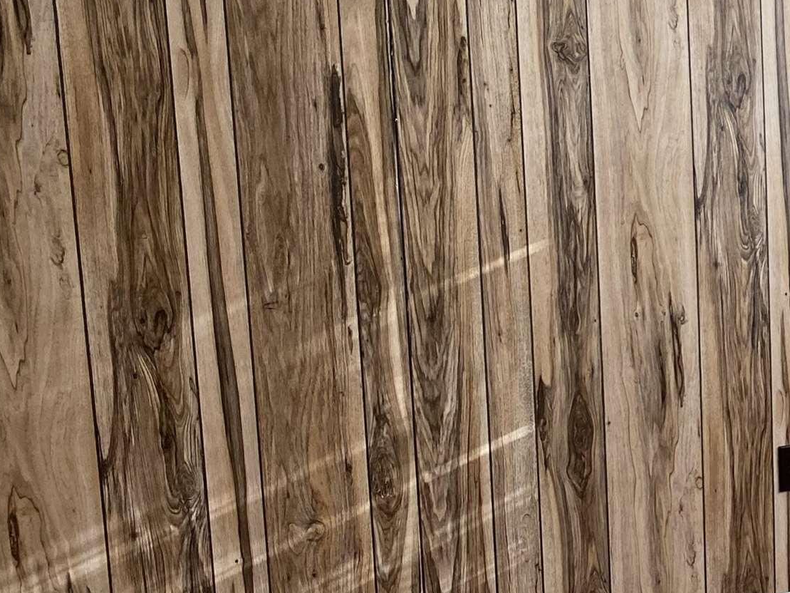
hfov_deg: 23.4
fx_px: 1643
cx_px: 1065
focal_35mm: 72
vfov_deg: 20.4
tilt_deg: -10.6
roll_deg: -1.2
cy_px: 346
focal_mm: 4.25
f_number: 1.8
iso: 125
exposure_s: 1/105
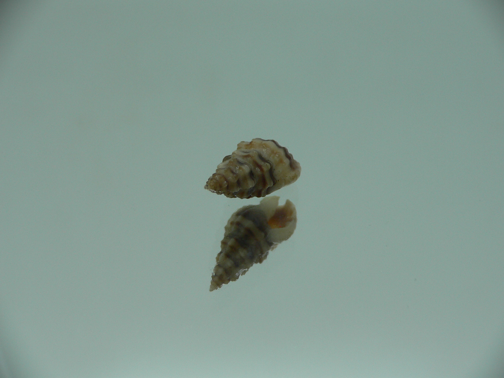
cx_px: 252
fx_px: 510
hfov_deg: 52.6
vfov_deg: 40.7
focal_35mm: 35
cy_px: 189
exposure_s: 1/60
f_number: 2.8
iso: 80
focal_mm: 4.6
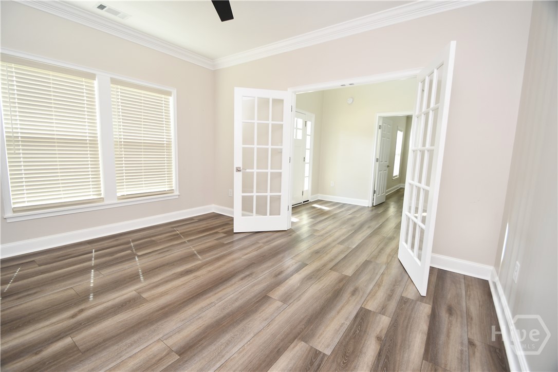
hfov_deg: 100.4
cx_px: 279
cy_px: 186
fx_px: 232
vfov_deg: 77.3
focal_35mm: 15
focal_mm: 10
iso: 250
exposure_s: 1/60
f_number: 4
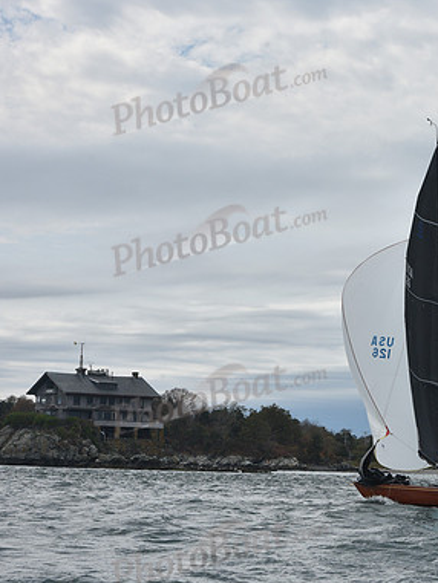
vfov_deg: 16.8
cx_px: 407
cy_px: 295
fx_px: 1973
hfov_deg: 12.6
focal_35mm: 117
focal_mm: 80
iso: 400
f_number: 11
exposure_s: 1/1000
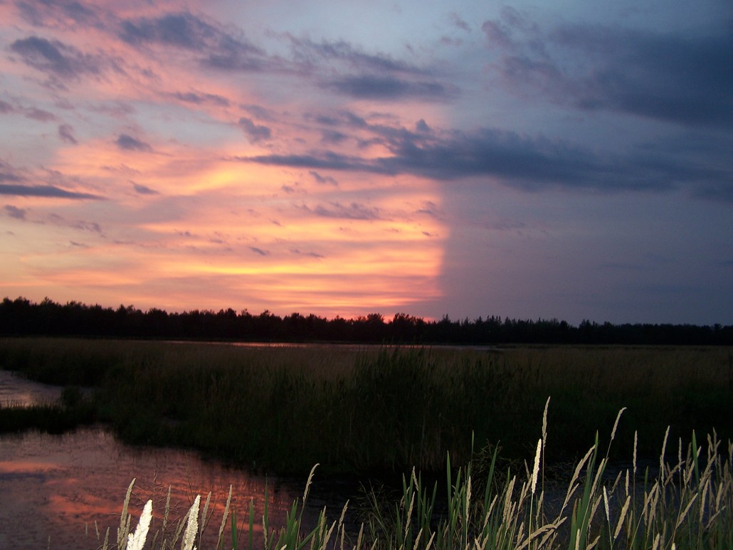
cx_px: 366
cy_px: 275
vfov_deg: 37.7
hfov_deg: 49.0
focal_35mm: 38
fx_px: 805
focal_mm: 6.3
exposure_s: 1/20
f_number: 2.8
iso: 80
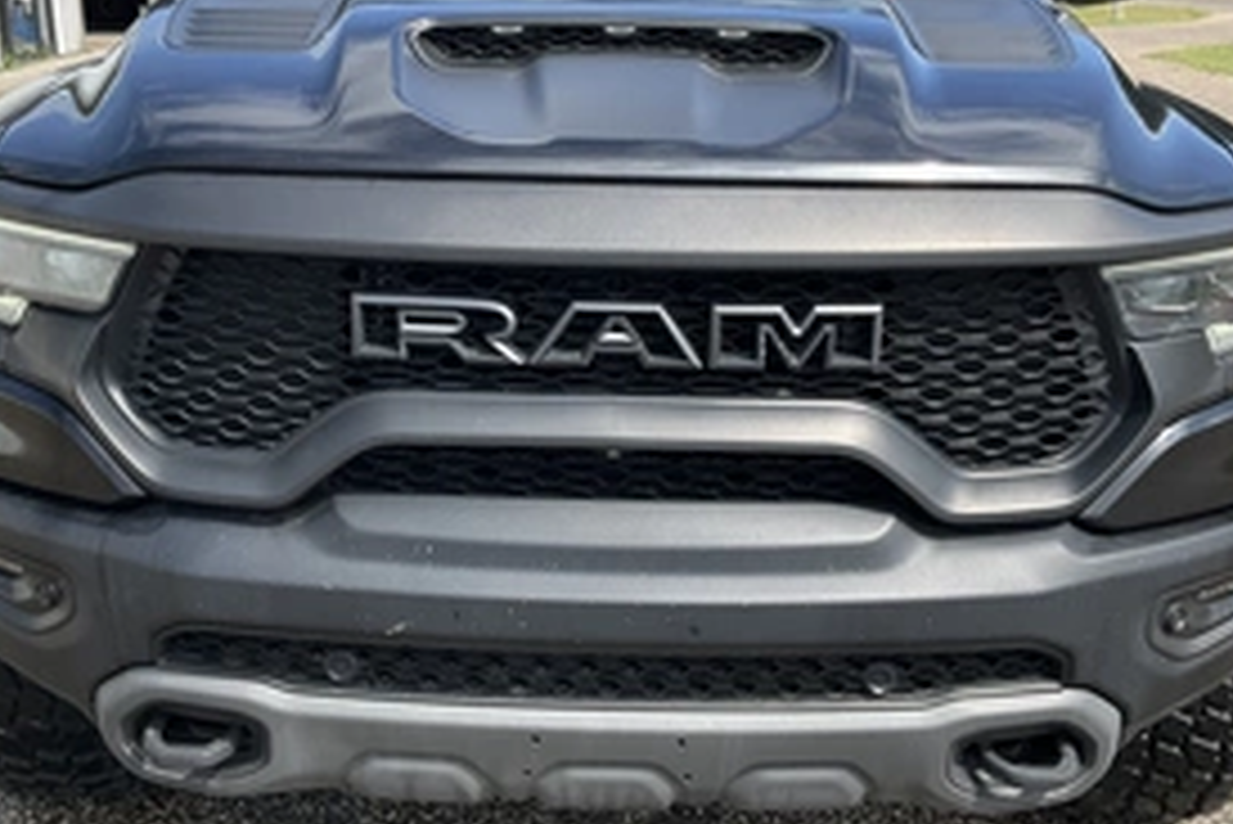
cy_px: 315
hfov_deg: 44.5
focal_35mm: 44
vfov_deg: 30.4
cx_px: 580
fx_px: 1508
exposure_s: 1/962
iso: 25
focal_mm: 3
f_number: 1.8
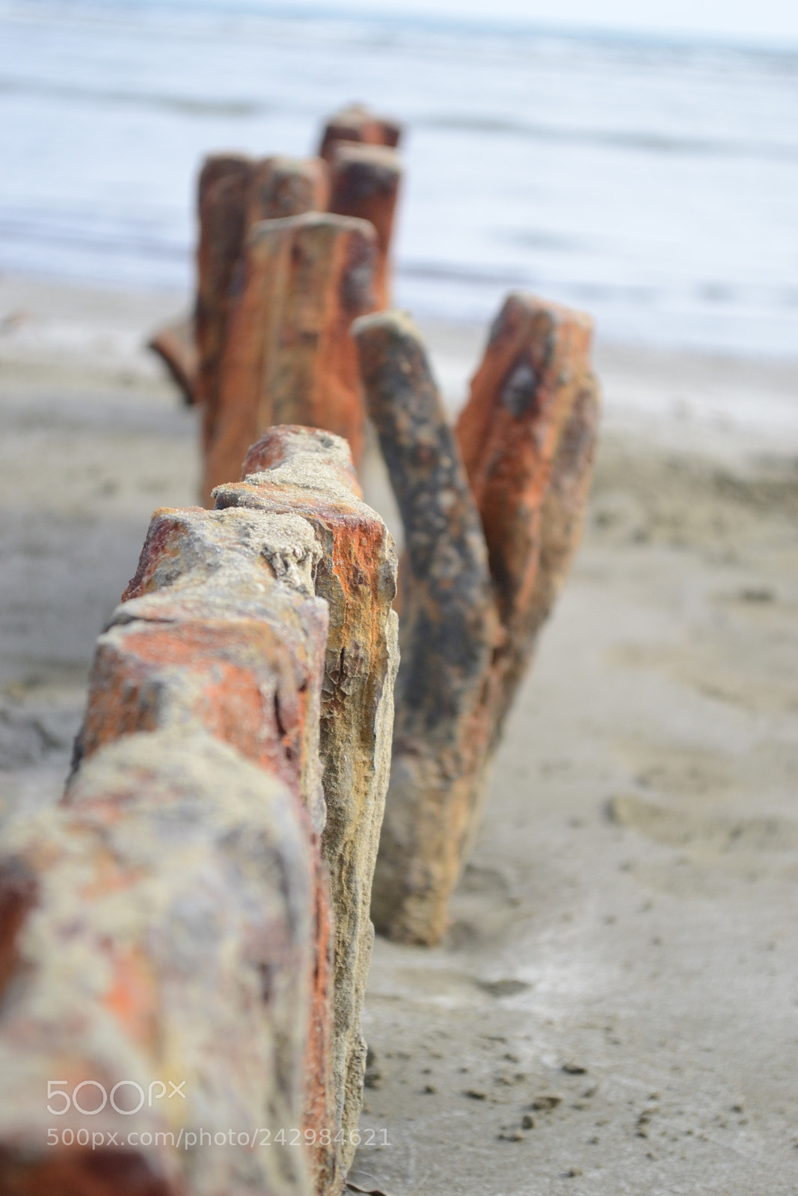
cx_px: 399
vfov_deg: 24.6
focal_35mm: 82
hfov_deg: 16.6
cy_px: 598
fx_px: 2742
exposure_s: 1/500
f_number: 5.6
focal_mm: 55
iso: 400
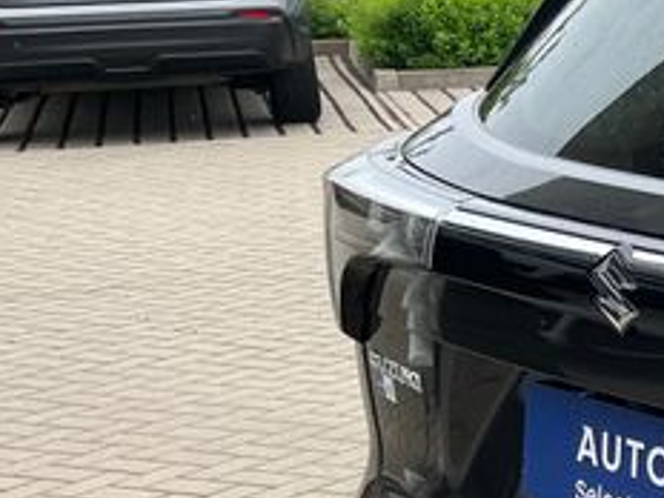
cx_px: 1365
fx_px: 2206
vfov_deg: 12.7
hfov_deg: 14.1
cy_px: 527
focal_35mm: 115
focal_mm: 5.1
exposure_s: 1/487
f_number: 1.6
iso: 50
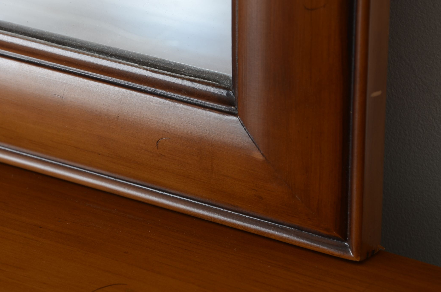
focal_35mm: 188
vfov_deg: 7.3
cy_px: 126
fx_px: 2293
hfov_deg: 11.0
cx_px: 203
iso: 125
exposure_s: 1/80
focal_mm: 105
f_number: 7.1
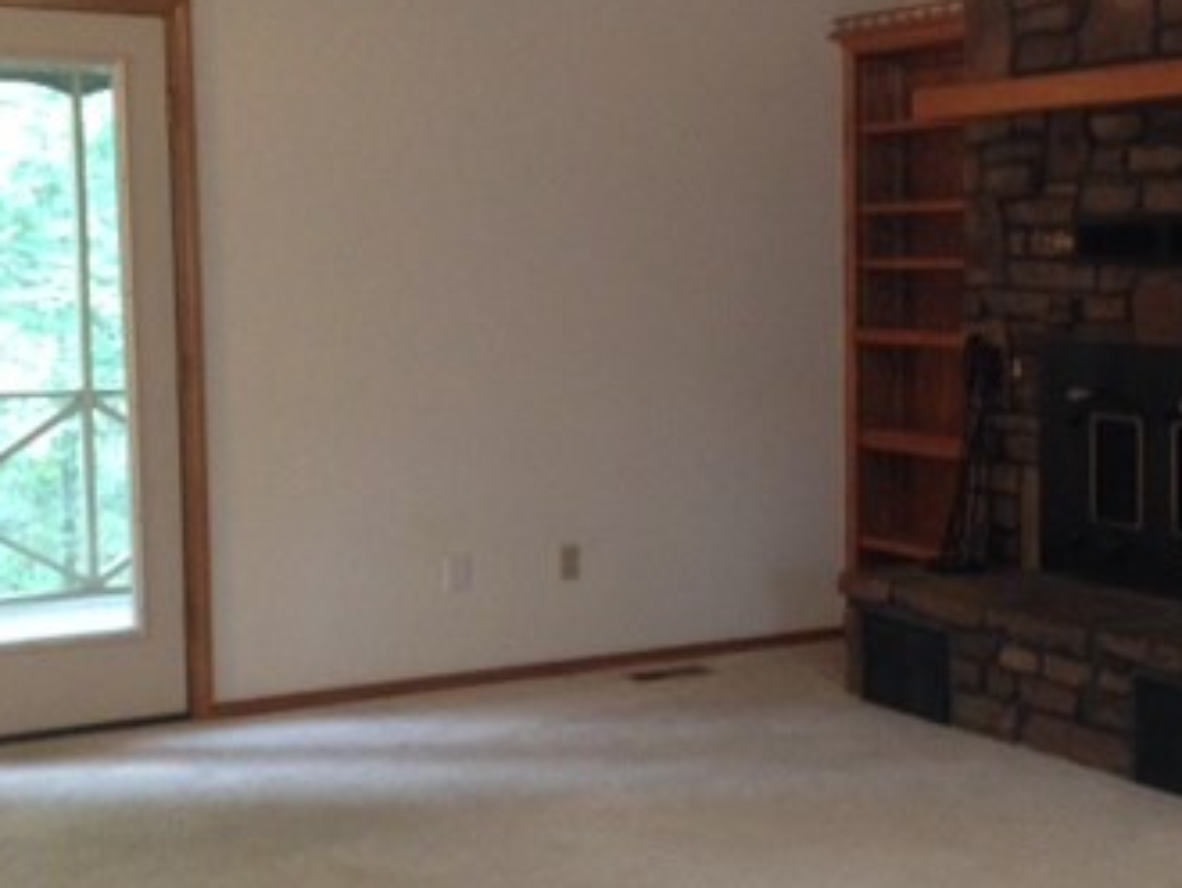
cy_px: 437
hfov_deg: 29.6
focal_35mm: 64
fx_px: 2187
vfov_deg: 23.0
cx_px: 935
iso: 250
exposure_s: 1/17
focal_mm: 4.13
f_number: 2.4
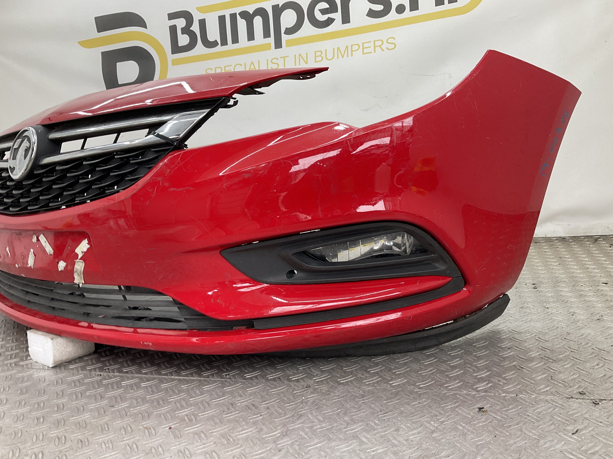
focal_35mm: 29
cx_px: 306
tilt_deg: -9.6
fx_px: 514
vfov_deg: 48.2
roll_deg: +4.2
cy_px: 230
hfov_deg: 61.7
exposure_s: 1/120
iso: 40
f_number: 1.8
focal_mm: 3
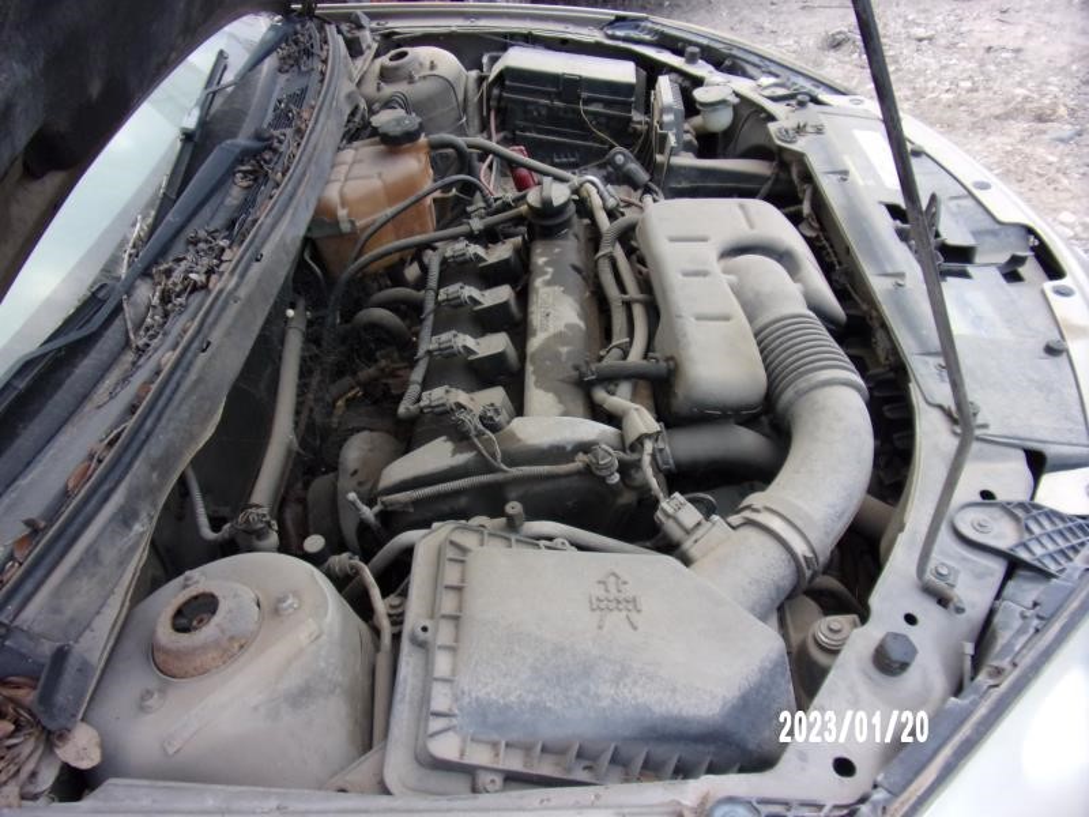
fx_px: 755
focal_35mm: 24
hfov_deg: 71.6
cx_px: 544
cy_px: 408
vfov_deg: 56.8
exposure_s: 1/34
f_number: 3.3
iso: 129
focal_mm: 4.3
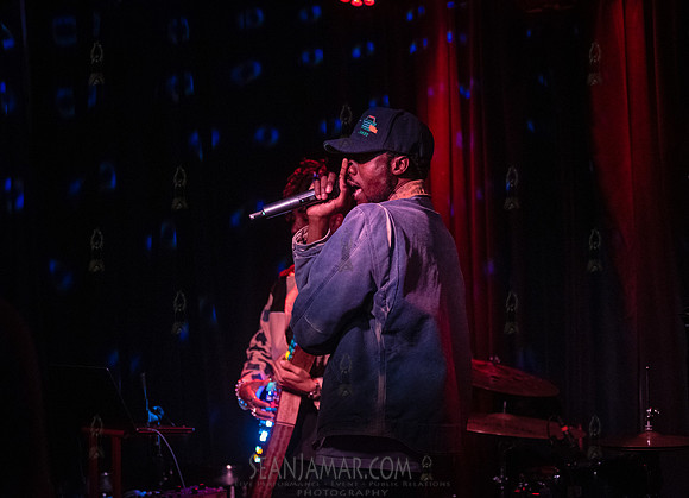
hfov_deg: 20.4
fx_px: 1919
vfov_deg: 14.8
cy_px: 211
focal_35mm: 98
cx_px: 327
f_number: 2.8
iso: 8000
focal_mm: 80
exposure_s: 1/250
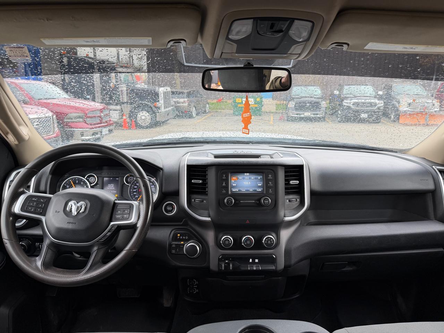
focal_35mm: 24
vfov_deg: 56.8
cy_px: 166
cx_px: 222
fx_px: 308
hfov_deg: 71.6
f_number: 1.78
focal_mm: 6.76
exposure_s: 1/121
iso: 100
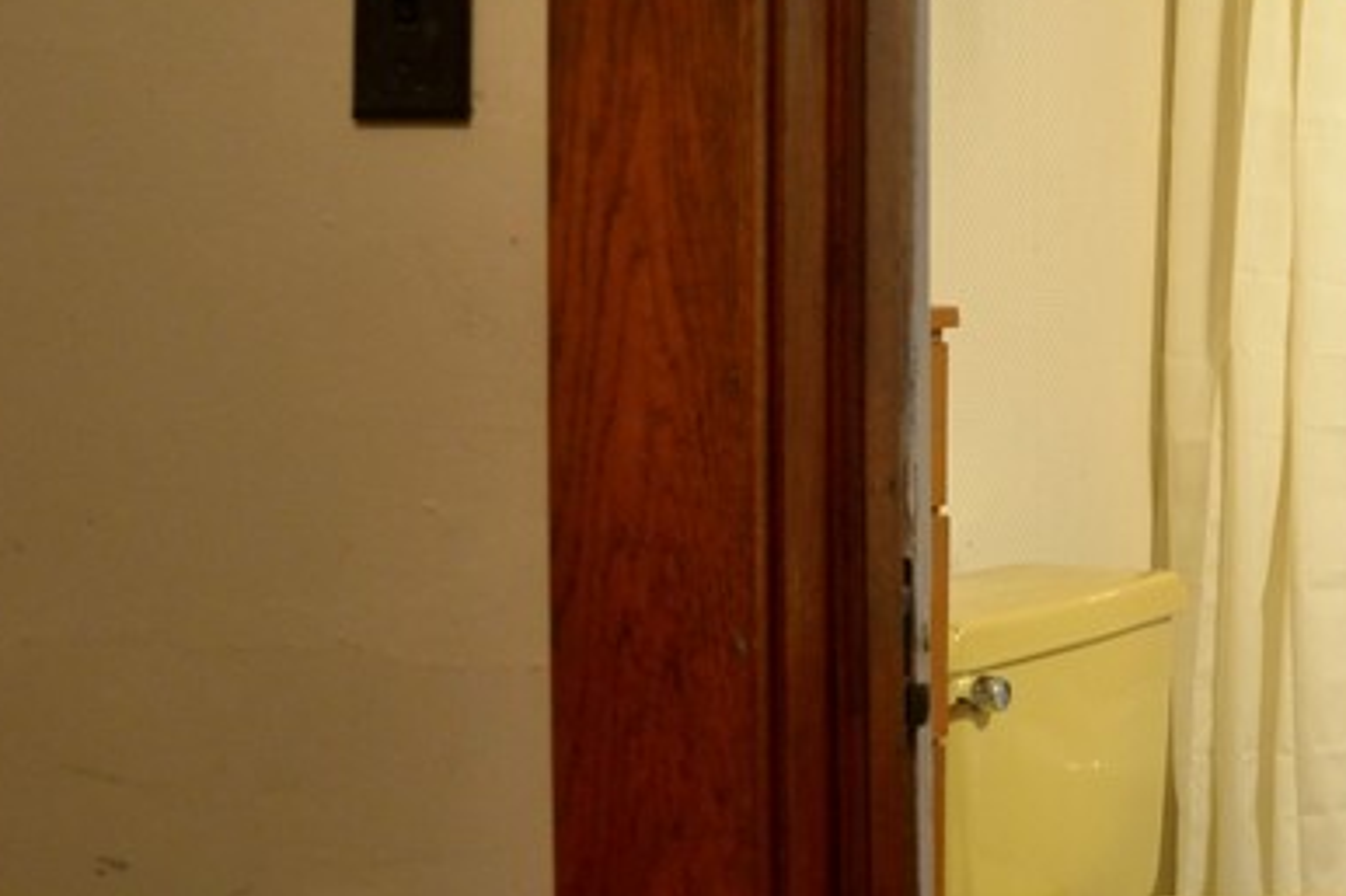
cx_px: 1674
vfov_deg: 17.9
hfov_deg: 23.9
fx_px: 2840
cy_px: 377
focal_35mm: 76
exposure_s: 1/15
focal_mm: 18
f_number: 3.5
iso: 500
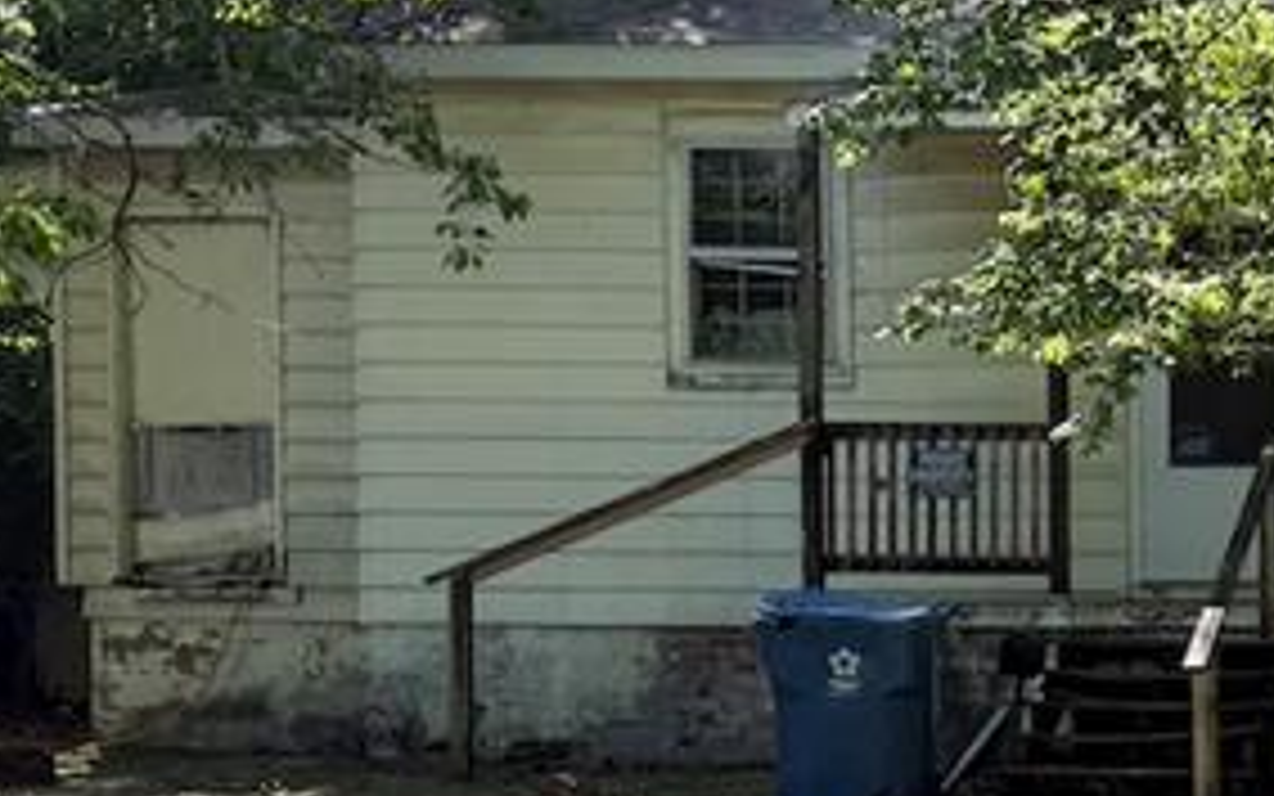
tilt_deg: -1.4
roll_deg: -0.4
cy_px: 711
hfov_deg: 20.4
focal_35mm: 92
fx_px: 3195
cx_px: 1693
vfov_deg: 14.1
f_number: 1.78
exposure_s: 1/967
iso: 80
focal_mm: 6.76
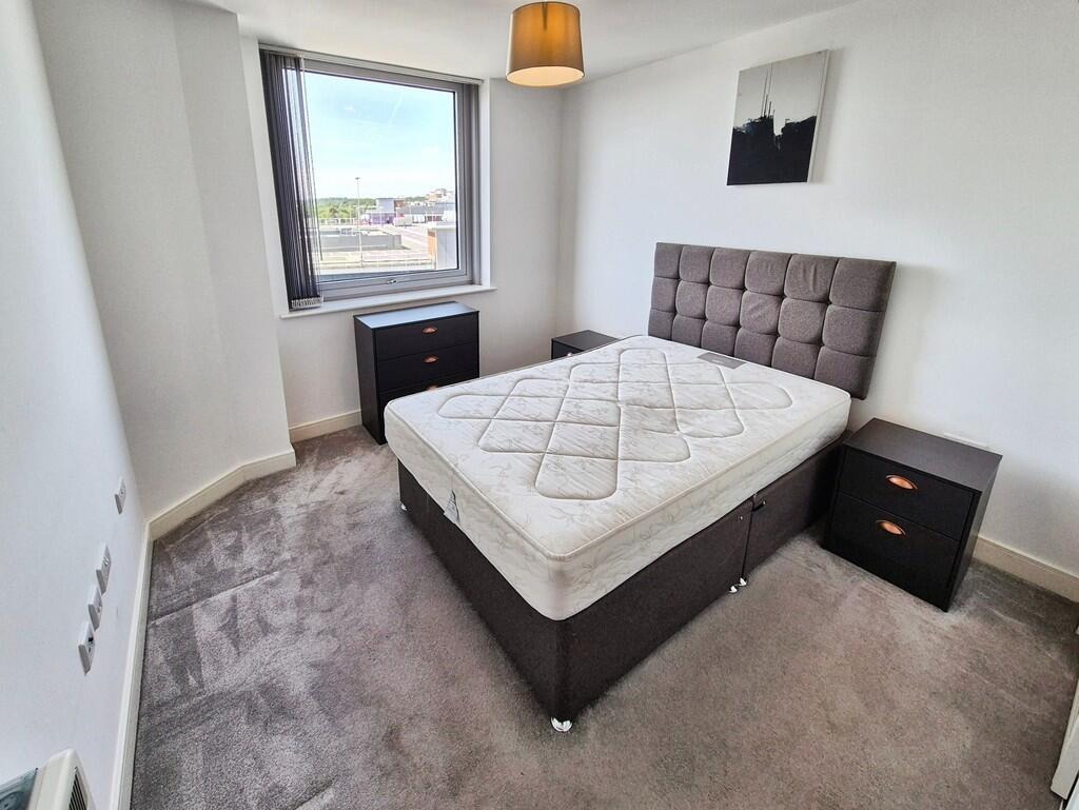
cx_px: 540
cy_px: 405
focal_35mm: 13
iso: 50
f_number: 2.2
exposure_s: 1/101
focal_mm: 2.2
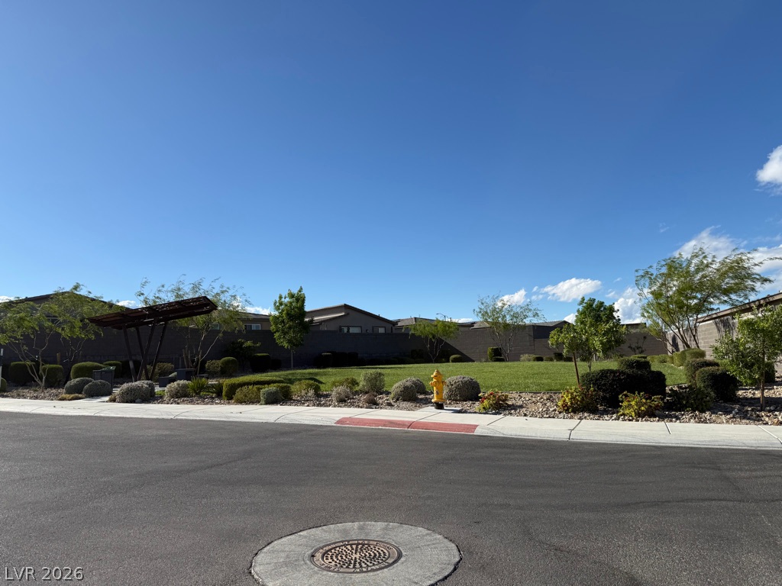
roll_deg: +2.2
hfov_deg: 71.6
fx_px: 542
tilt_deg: +6.5
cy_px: 293
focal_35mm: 24
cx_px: 391
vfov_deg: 56.8
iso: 80
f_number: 1.78
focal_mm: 6.76
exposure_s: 1/6173
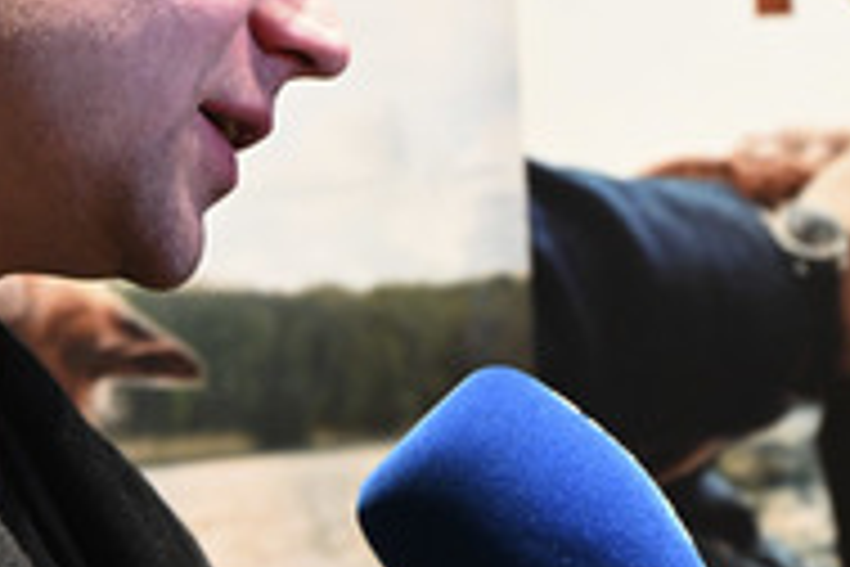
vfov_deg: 7.6
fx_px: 4273
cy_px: 81
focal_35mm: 181
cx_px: 380
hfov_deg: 11.4
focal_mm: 76
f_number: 6
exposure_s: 1/80
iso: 4000
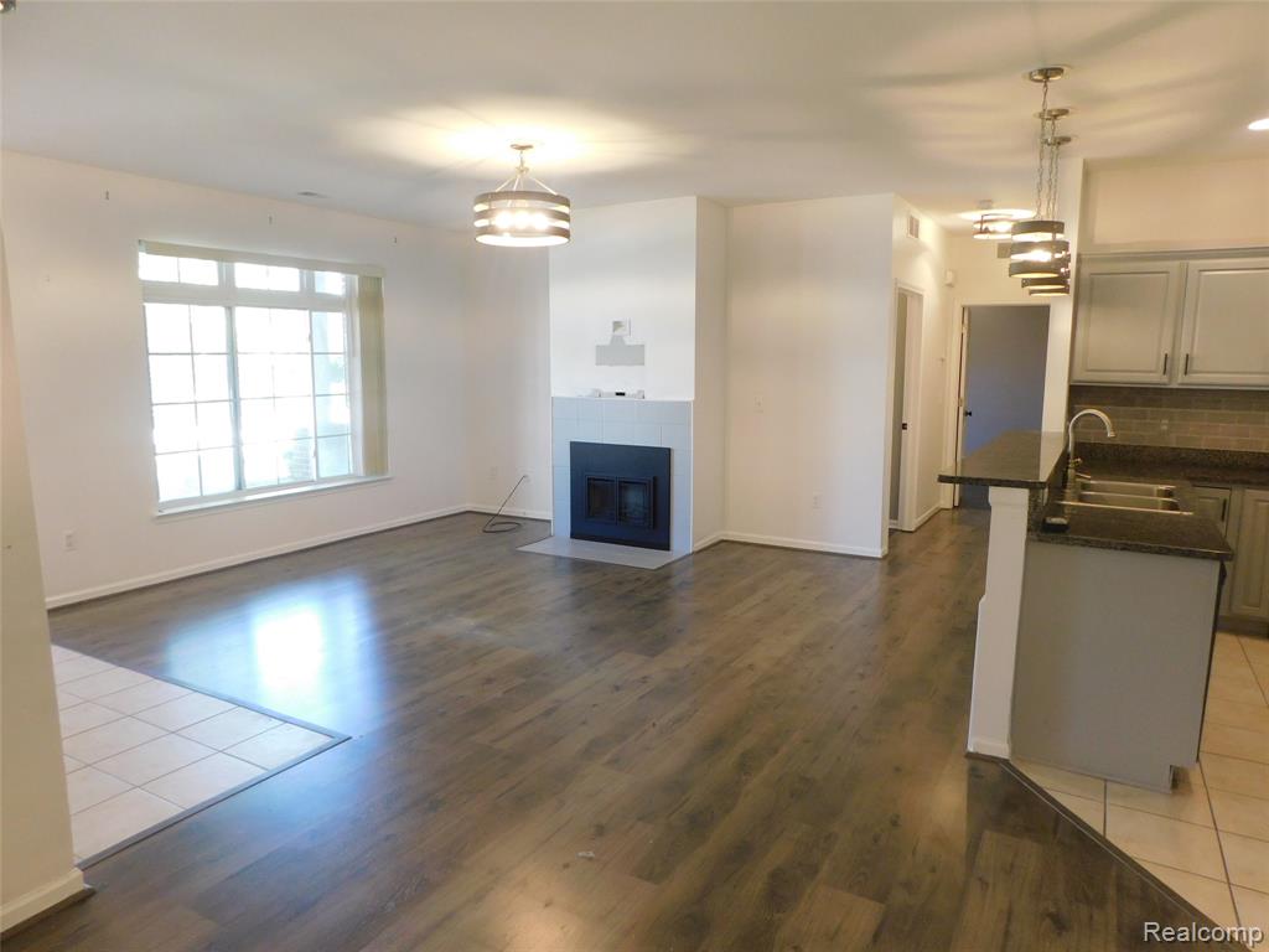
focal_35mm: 23
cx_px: 634
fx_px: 843
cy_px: 476
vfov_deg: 58.9
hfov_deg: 73.9
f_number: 3
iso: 220
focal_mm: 4
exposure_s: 1/30
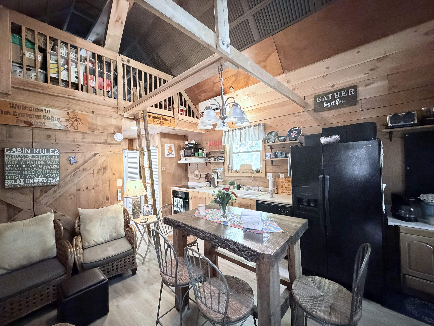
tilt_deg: +0.4
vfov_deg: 85.7
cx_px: 217
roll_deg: +1.7
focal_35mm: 14
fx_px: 176
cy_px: 163
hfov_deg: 102.1
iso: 1250
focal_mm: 2.22
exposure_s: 1/60
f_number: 2.2
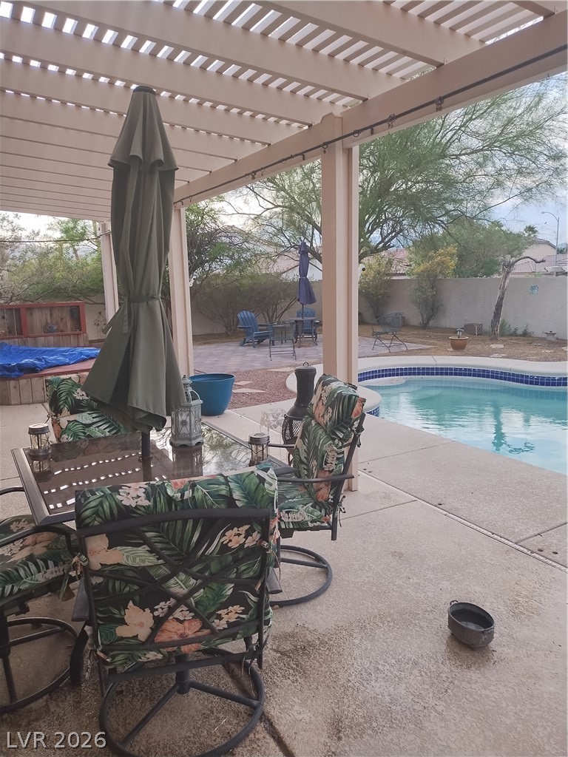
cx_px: 284
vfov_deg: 69.4
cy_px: 378
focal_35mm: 25
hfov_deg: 54.9
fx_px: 547
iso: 100
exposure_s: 1/810
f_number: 1.7
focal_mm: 4.71
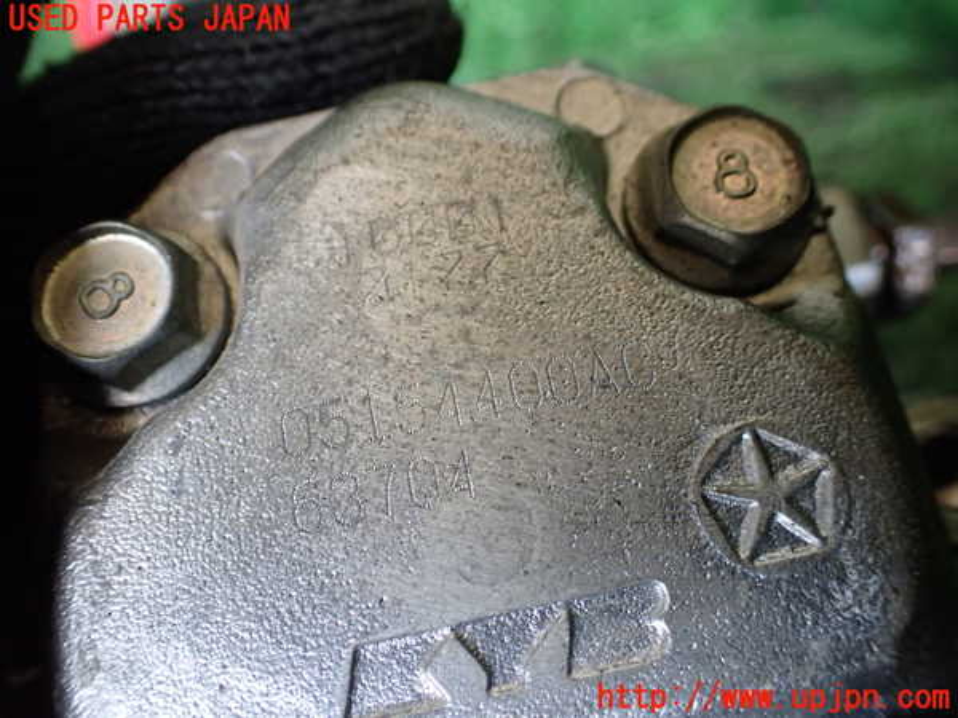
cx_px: 479
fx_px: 830
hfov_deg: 60.0
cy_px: 359
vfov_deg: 46.8
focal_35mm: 30
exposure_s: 1/125
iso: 500
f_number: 2.3
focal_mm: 5.4
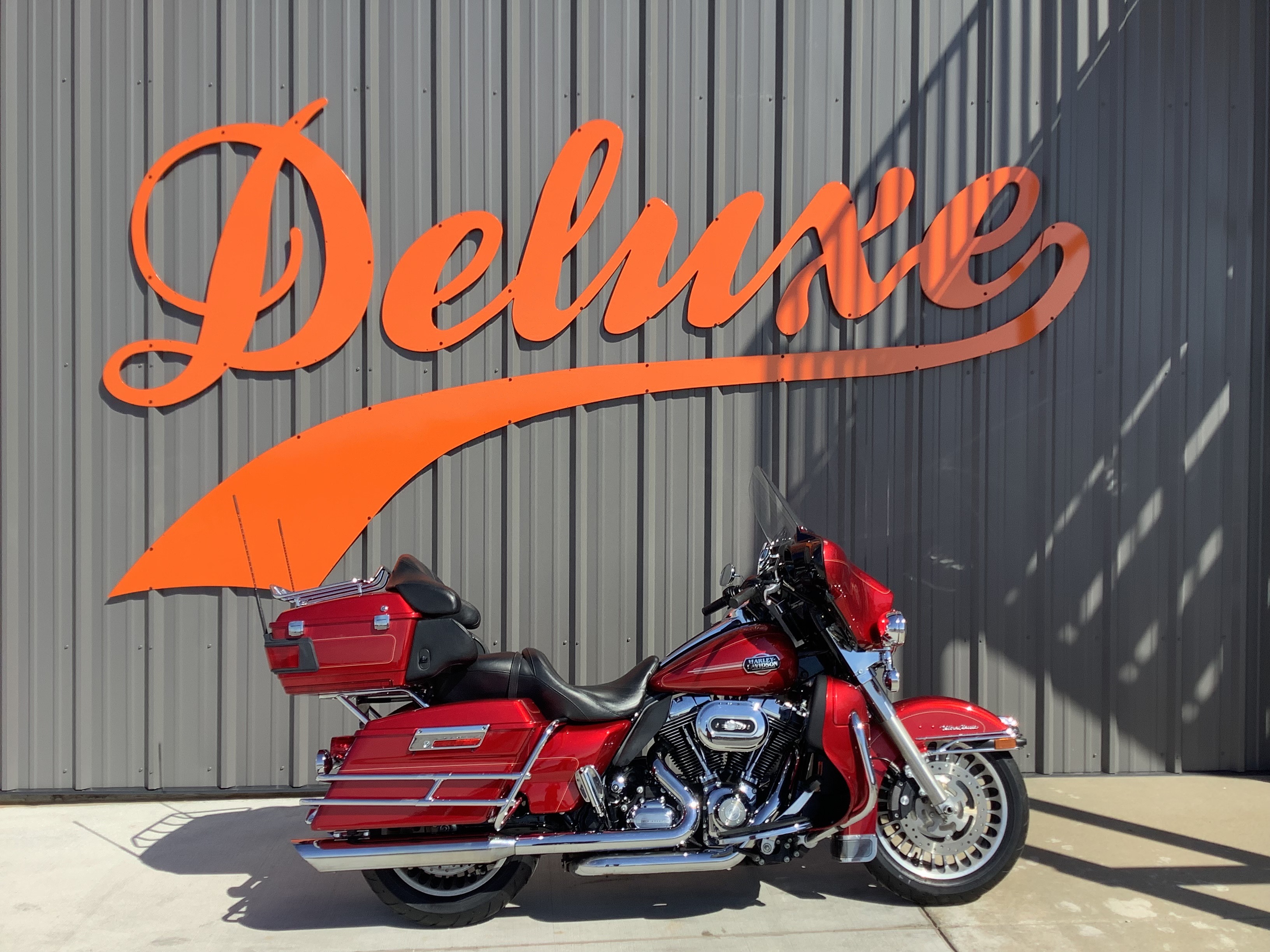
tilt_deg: -1.3
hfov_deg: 58.4
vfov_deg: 45.4
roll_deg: -0.7
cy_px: 476
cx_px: 635
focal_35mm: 31
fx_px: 1137
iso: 25
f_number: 2.4
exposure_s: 1/1101
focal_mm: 3.3
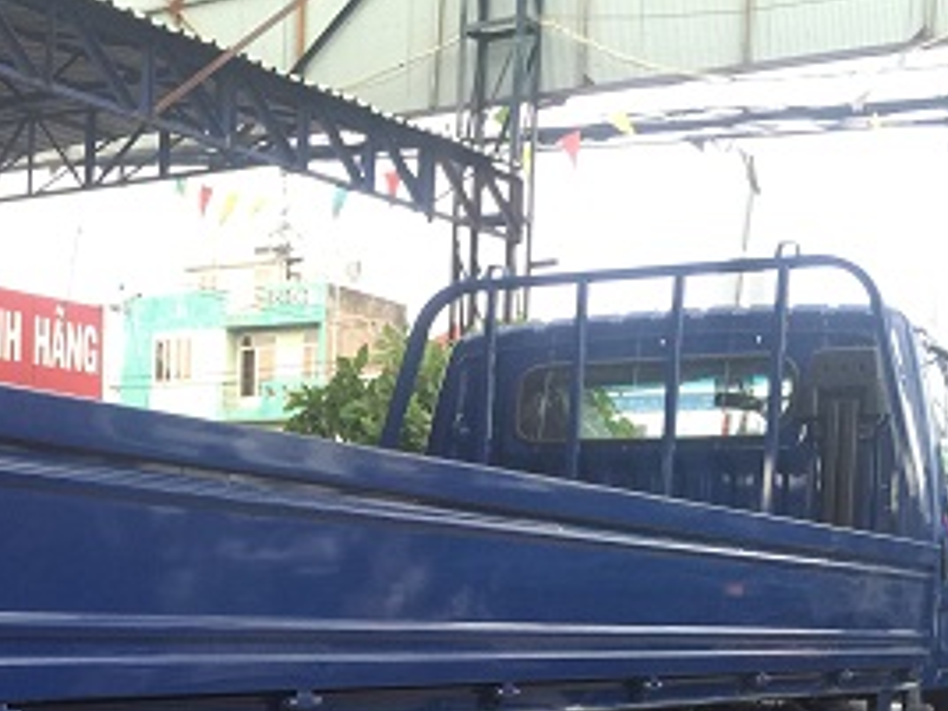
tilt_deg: -5.6
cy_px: 725
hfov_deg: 28.5
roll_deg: -3.2
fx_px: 1780
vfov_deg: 21.7
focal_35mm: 65
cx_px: 71
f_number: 2.2
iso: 32
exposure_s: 1/33
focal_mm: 4.15
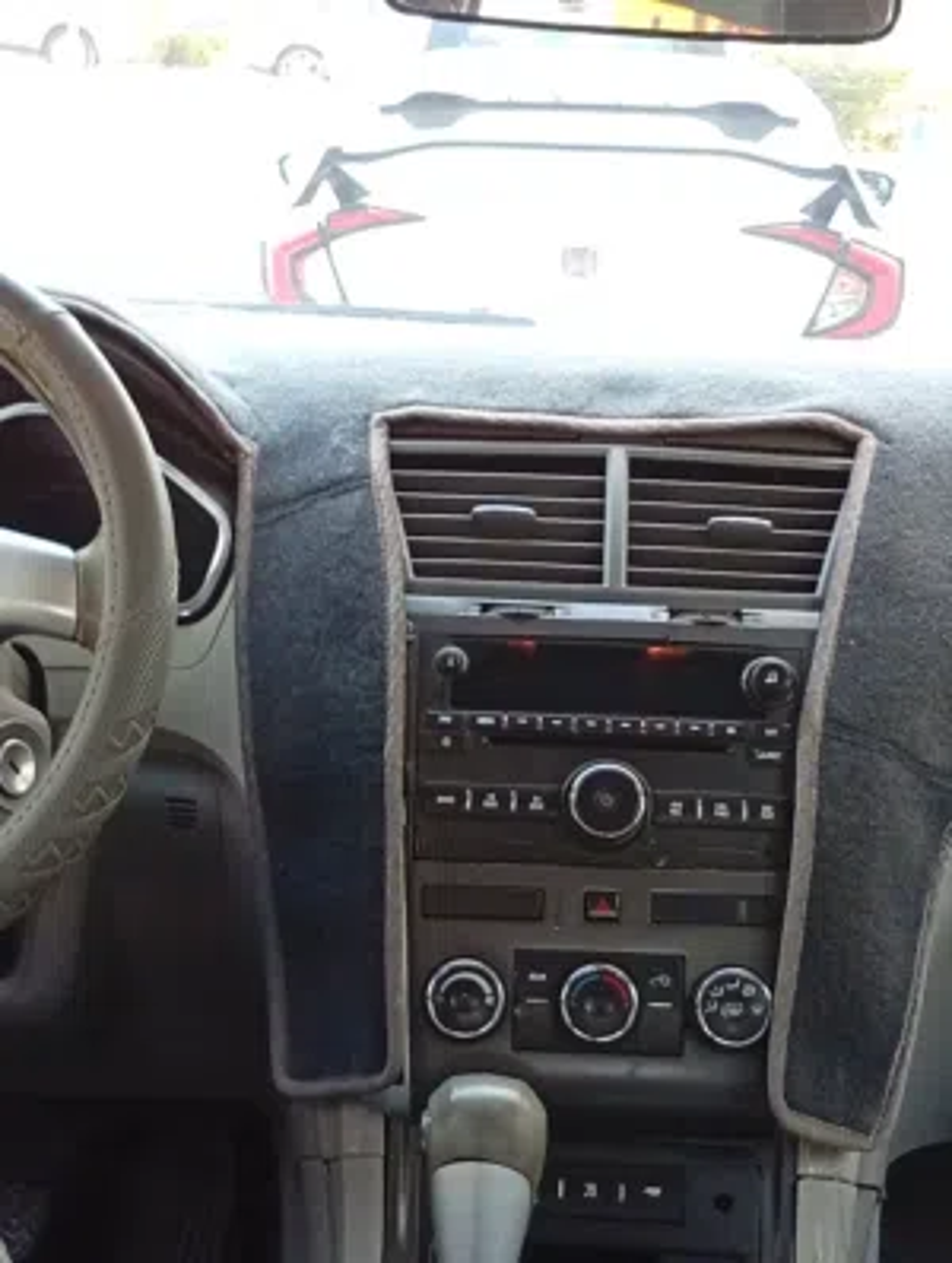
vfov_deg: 26.6
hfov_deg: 20.2
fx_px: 2668
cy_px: 632
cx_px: 476
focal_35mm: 73
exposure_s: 1/50
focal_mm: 3.84
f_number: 1.8
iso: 82
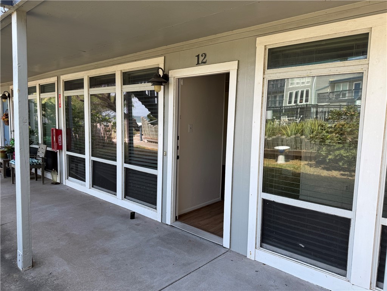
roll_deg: -1.4
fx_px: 268
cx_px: 194
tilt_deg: -4.9
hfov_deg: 71.6
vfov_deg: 56.8
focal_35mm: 24
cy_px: 146
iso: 80
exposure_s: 1/555
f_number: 1.78
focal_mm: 6.76
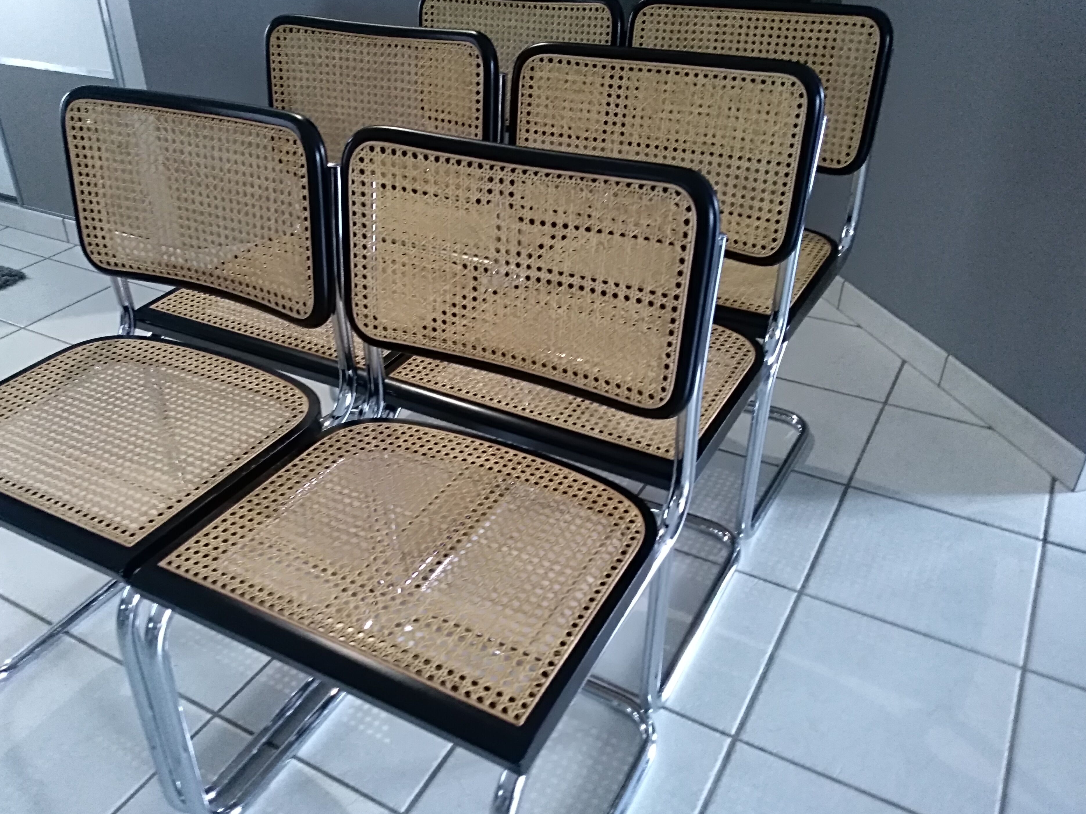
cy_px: 409
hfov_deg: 61.5
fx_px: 910
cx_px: 484
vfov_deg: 48.2
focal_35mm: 29
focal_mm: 3.54
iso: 761
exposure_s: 1/33.3
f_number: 2
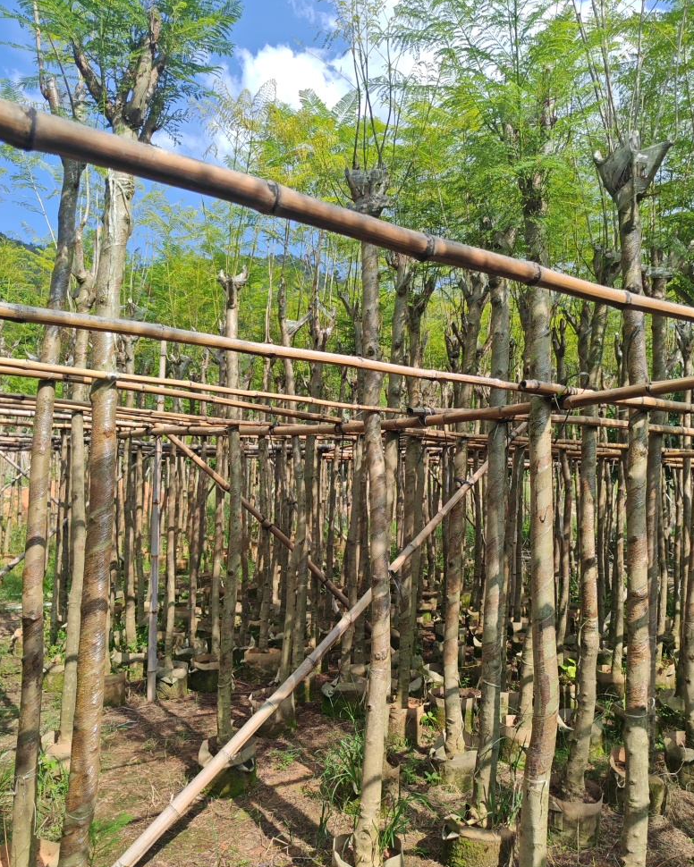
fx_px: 745
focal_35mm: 29
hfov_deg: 50.0
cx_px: 355
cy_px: 450
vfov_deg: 60.4
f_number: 1.95
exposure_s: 1/1200
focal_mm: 5.52
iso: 50
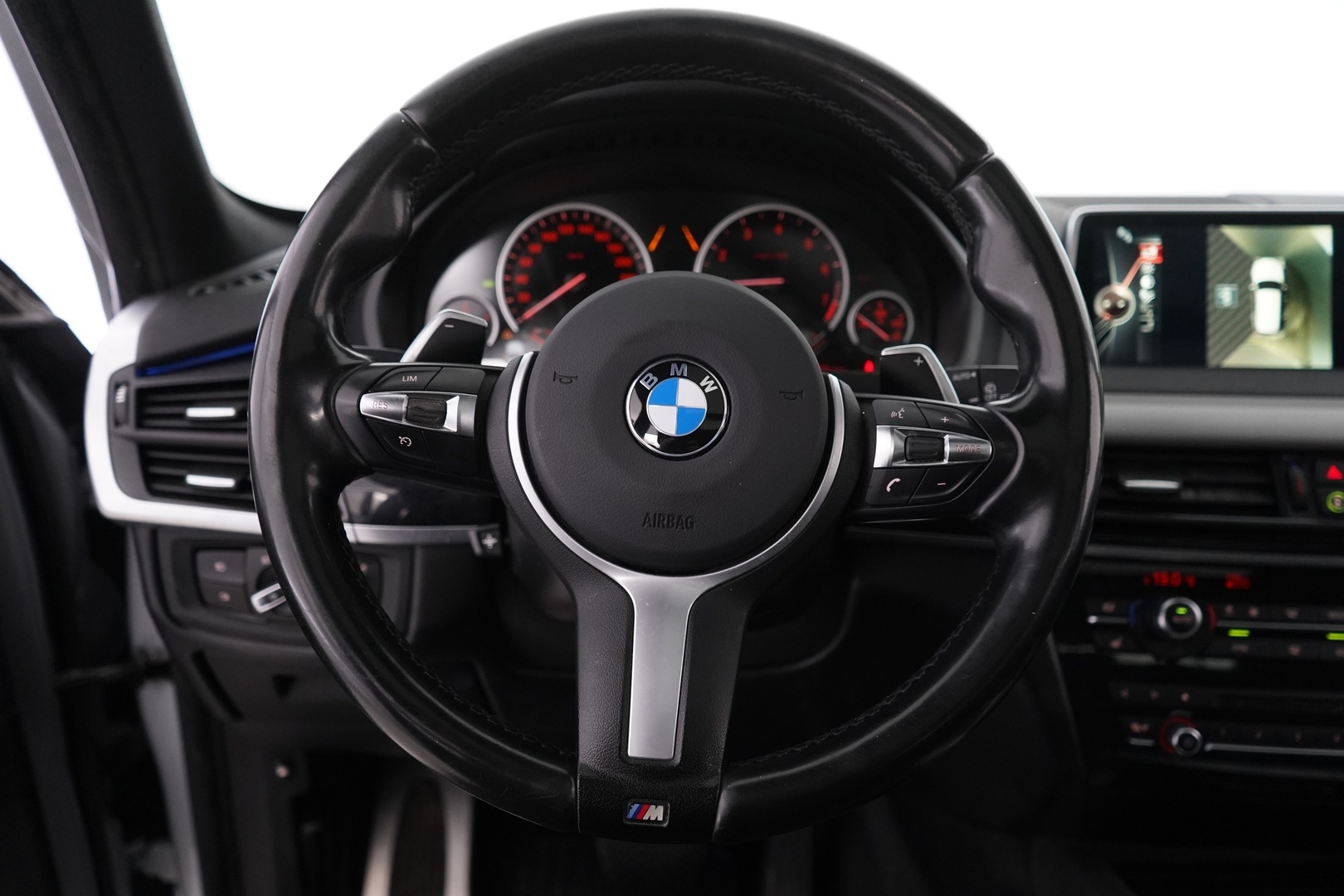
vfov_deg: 45.0
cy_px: 448
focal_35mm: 29
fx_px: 1083
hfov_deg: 63.7
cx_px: 672
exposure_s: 1/40
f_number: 3.5
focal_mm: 29
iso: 3200
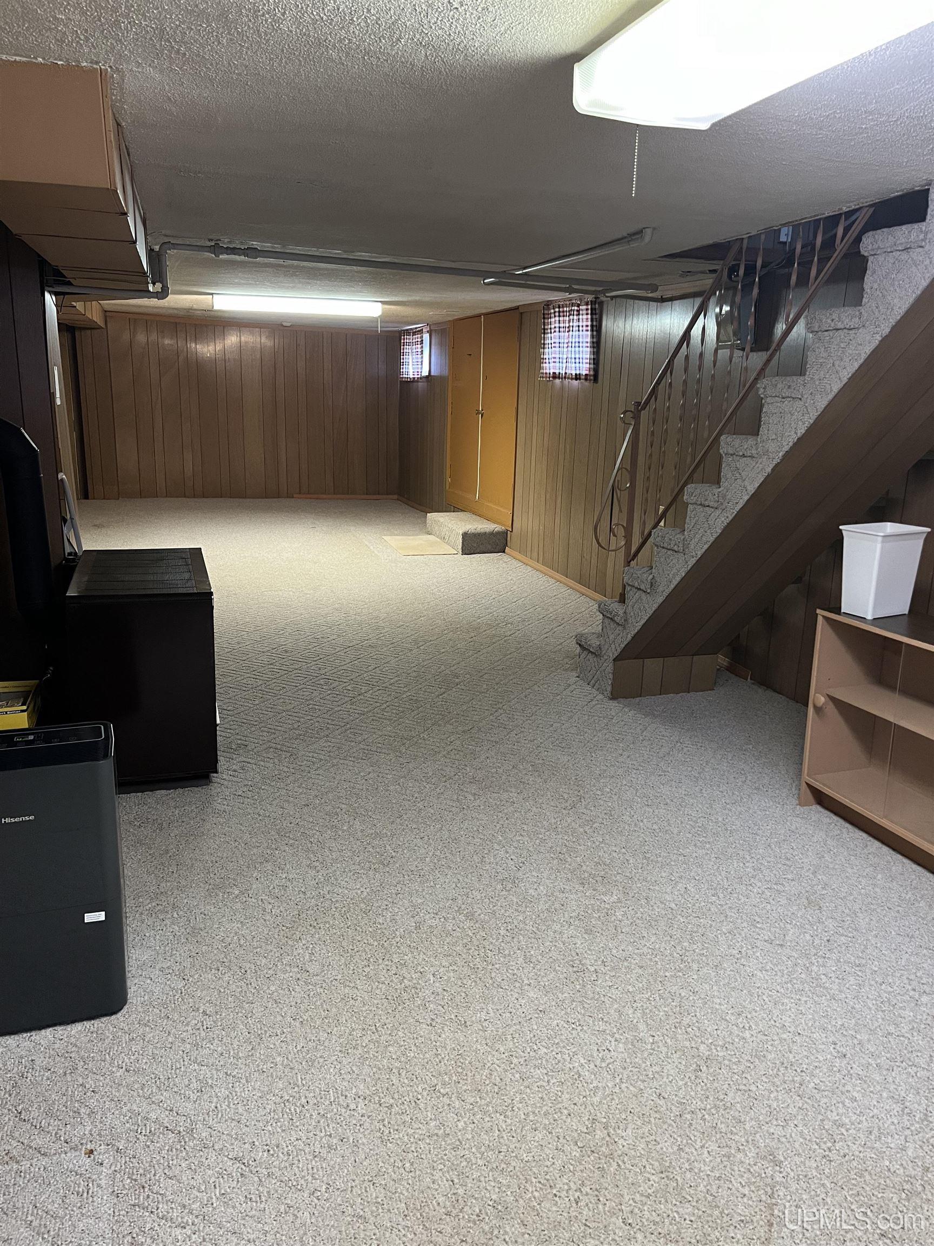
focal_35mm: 26
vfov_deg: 67.3
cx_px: 467
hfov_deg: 53.1
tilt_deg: -14.7
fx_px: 935
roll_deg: -2.0
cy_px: 623
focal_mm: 5.1
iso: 250
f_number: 1.6
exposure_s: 1/60
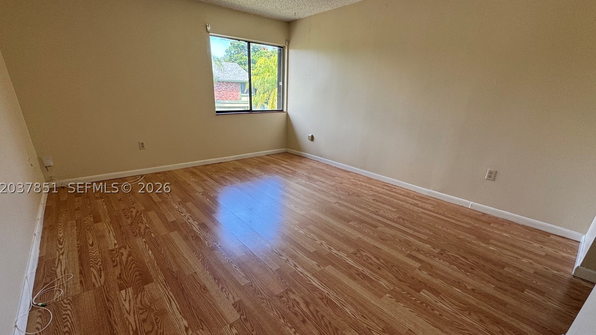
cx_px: 291
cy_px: 188
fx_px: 253
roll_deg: -1.9
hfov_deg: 99.3
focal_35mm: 16
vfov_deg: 66.9
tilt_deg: -21.1
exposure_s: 1/120
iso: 100
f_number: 2.2
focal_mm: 2.22
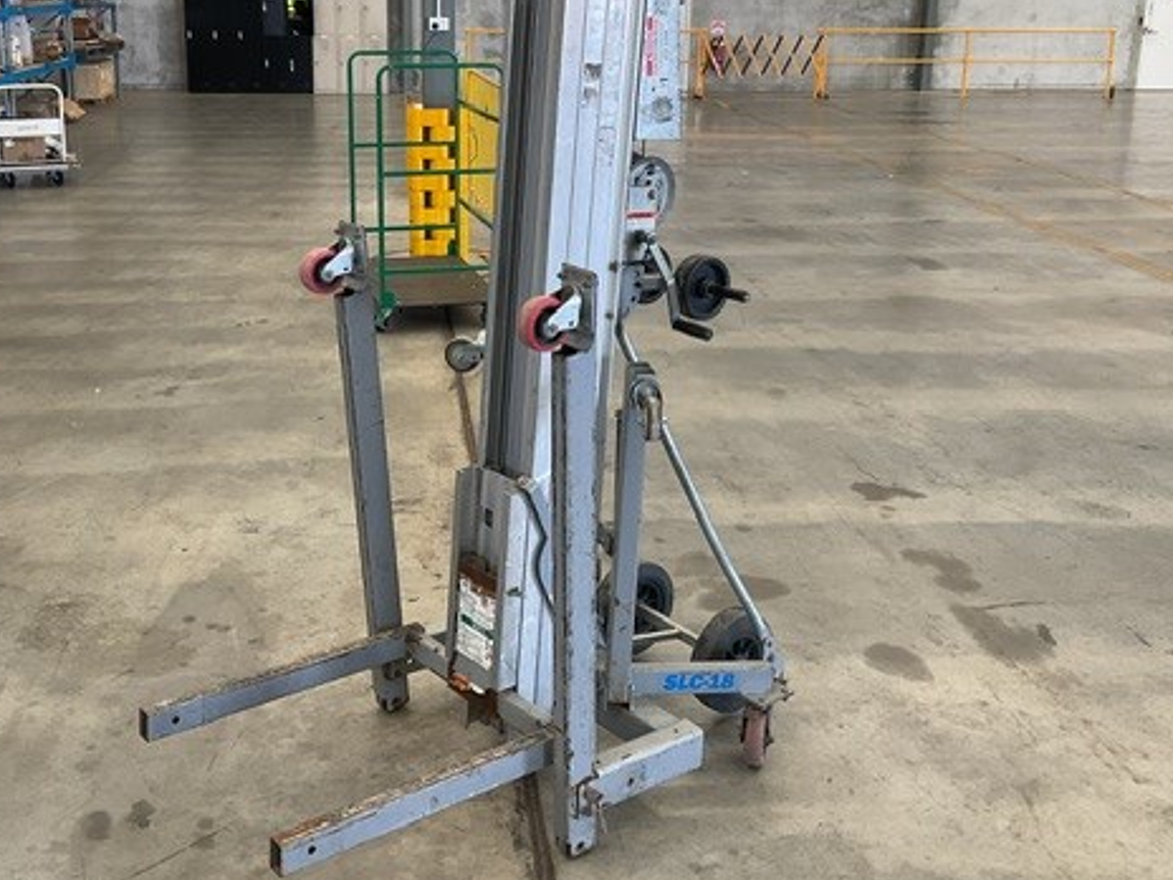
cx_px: 488
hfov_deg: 46.6
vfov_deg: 35.7
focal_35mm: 40
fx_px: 1355
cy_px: 311
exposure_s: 1/60
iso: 64
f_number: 1.8
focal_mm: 3
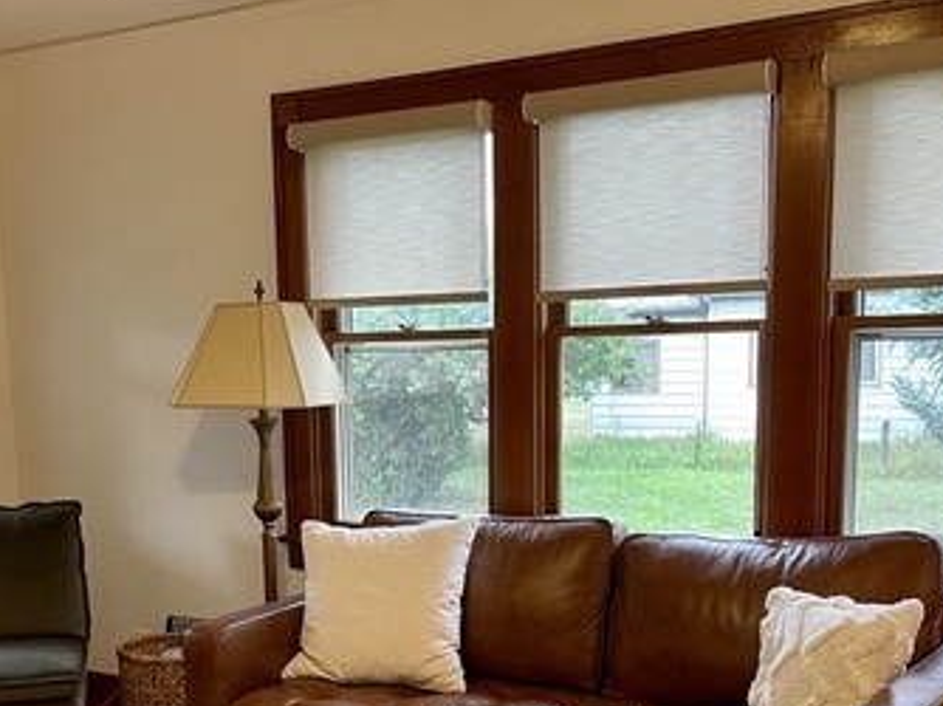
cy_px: 570
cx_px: 346
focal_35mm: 52
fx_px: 1416
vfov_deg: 27.4
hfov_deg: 36.6
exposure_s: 1/60
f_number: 1.6
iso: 160
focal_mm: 5.1
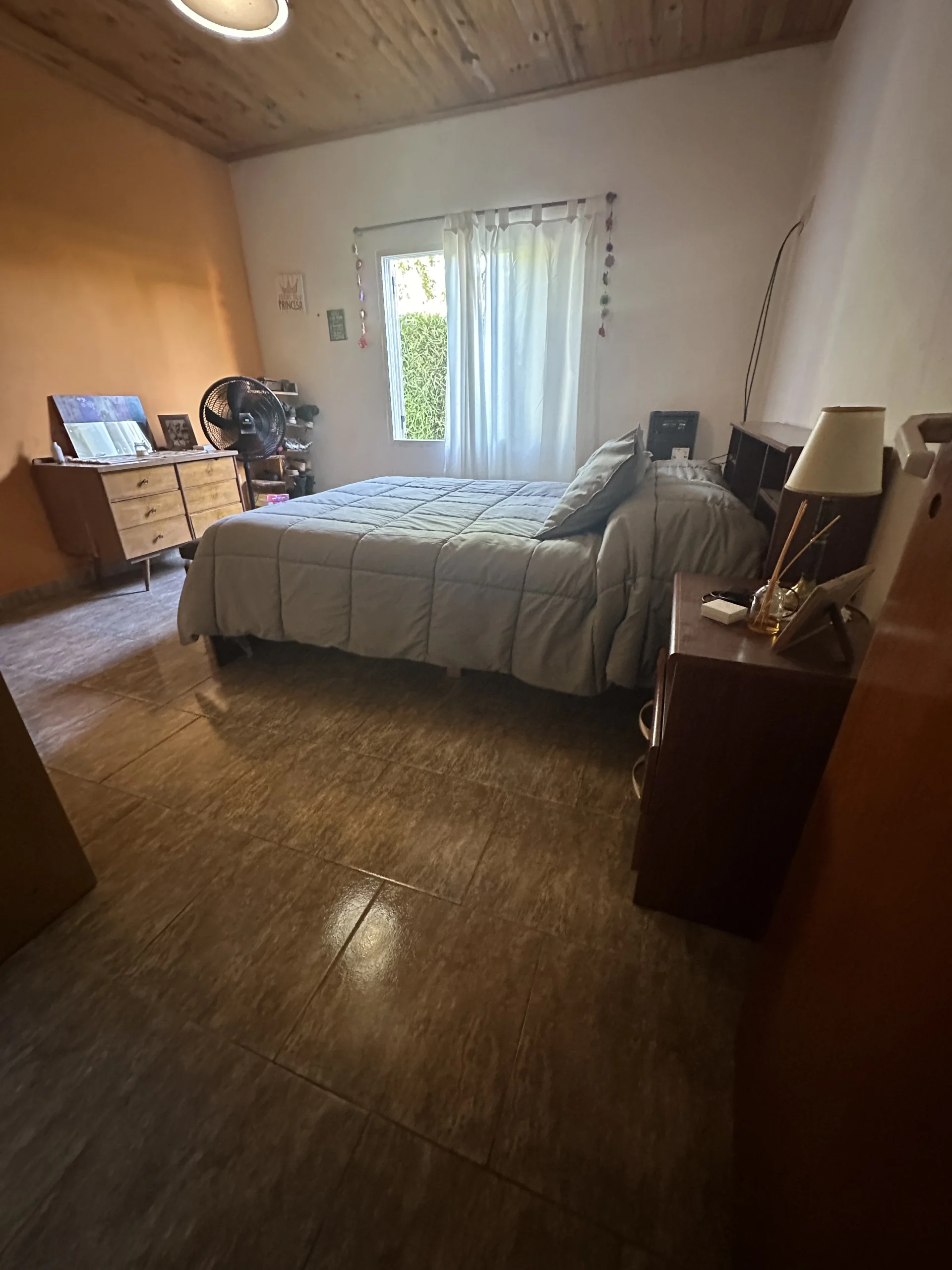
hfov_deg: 85.7
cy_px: 635
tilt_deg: -25.1
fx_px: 513
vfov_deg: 102.1
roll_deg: +0.5
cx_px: 476
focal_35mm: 14
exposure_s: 1/50
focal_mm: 2.22
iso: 1000
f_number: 2.2
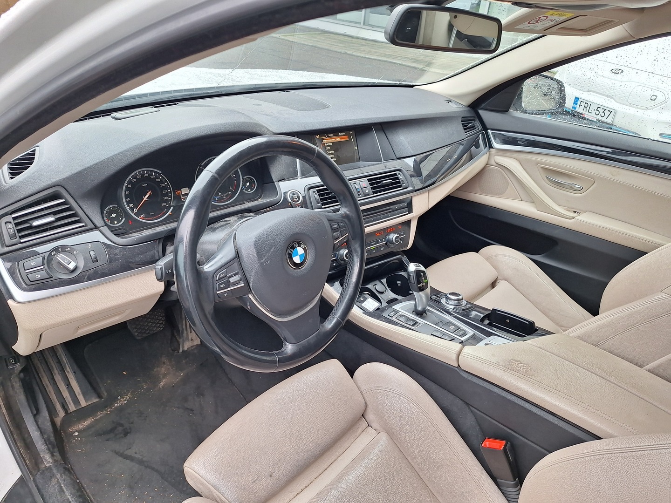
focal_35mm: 23
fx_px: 446
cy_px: 252
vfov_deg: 58.9
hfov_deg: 73.9
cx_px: 336
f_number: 1.8
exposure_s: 1/148
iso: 40
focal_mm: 5.54
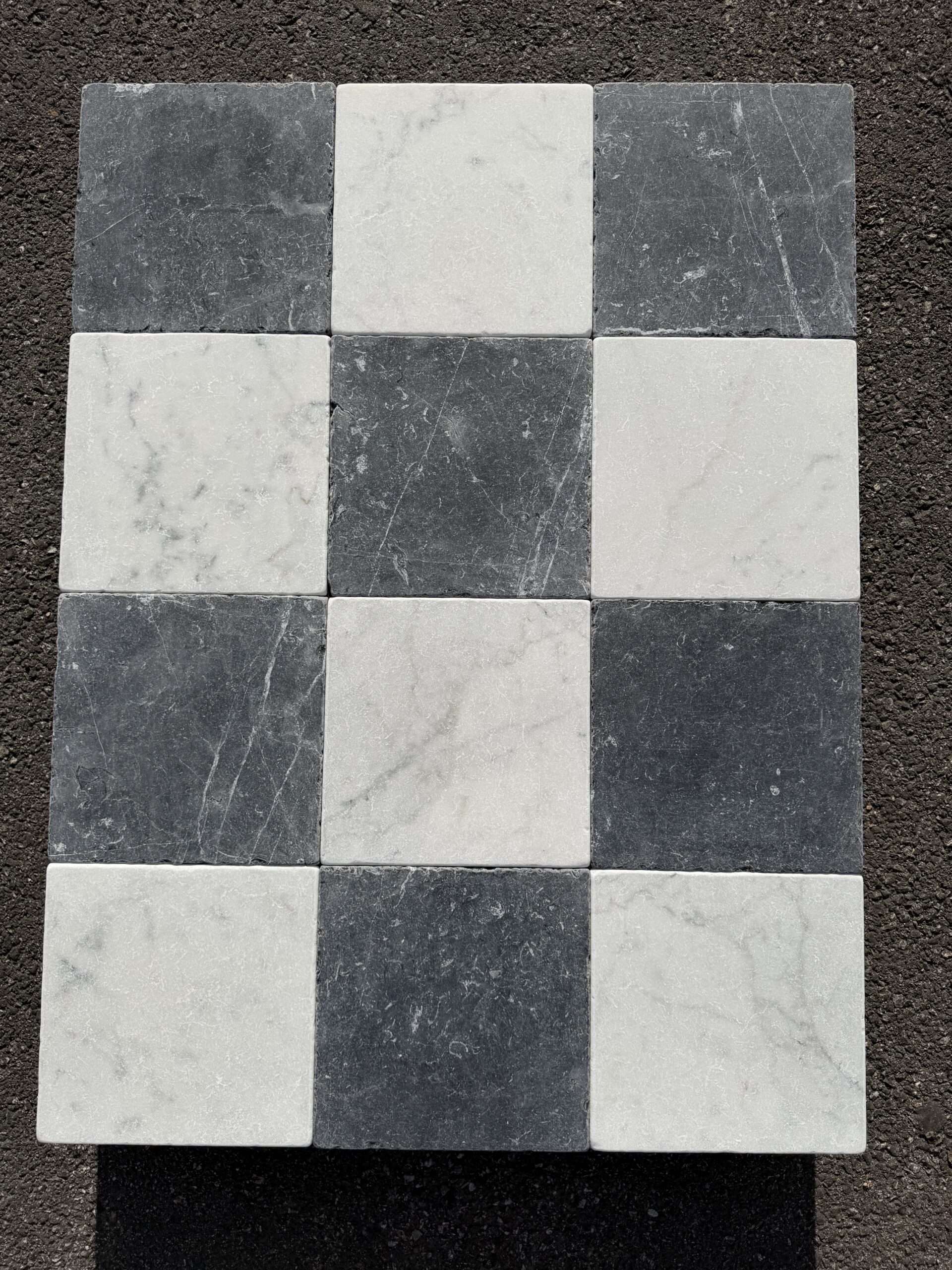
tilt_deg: -83.9
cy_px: 635
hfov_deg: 56.8
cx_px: 476
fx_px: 880
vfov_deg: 71.6
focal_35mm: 24
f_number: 1.78
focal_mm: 6.76
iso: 80
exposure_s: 1/14286
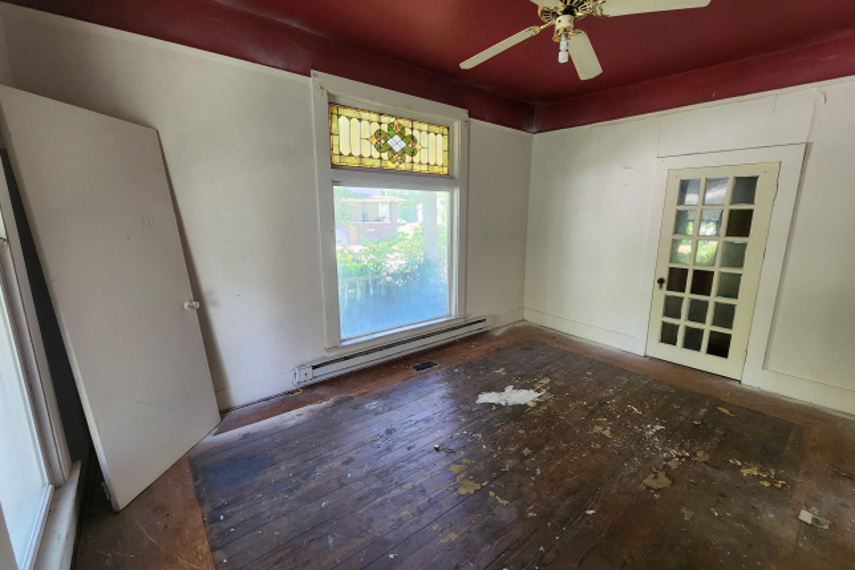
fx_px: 332
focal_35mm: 14
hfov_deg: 104.3
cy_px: 278
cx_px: 436
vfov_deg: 81.2
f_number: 2.2
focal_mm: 2.2
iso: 250
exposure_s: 1/60
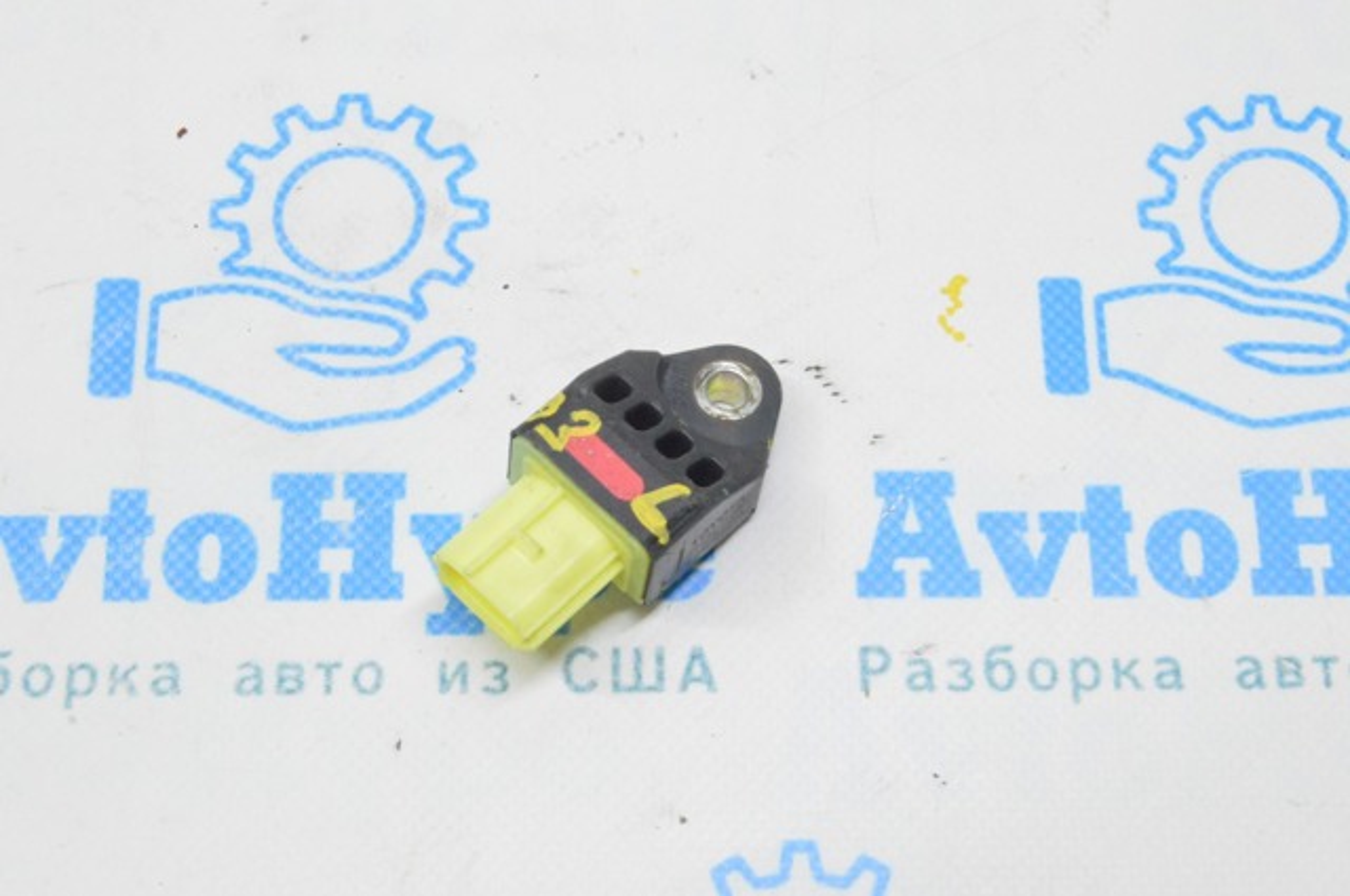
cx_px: 675
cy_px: 448
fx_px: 2359
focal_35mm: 63
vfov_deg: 21.5
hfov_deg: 31.9
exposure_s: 1/15
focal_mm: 42
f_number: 20
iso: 6400
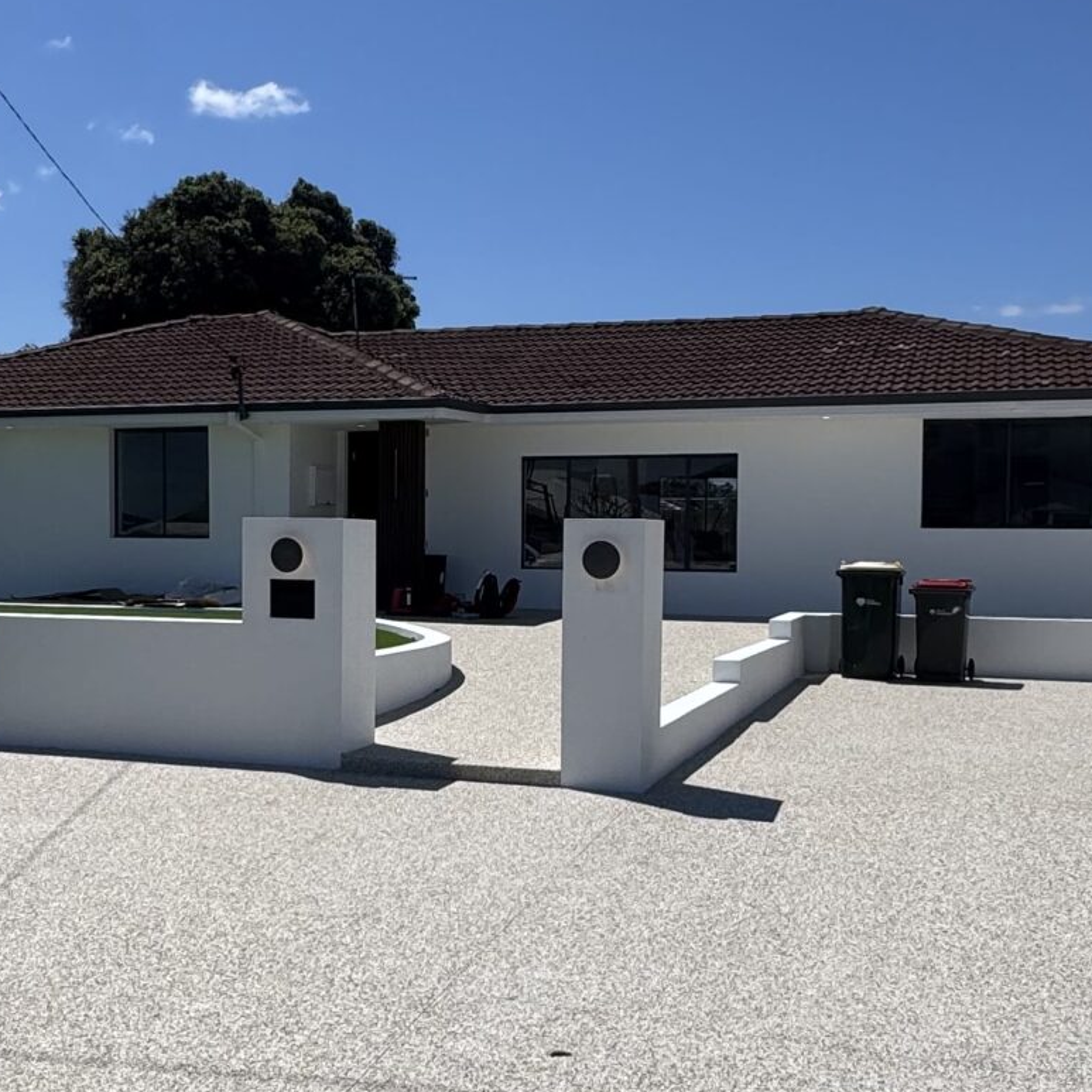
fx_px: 1463
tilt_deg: -1.6
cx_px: 456
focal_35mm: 41
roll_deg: +0.4
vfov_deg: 40.9
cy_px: 590
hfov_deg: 40.8
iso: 32
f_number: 2.2
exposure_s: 1/3906
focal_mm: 2.22
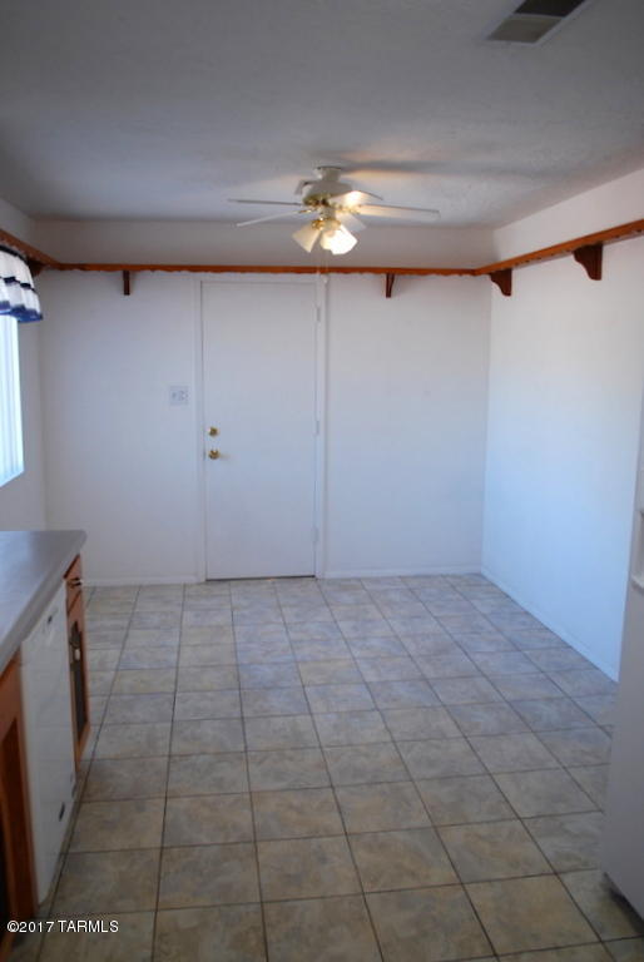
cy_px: 481
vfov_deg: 67.3
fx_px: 722
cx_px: 322
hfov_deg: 48.0
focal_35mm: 27
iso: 200
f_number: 3.5
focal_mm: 18
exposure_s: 1/40
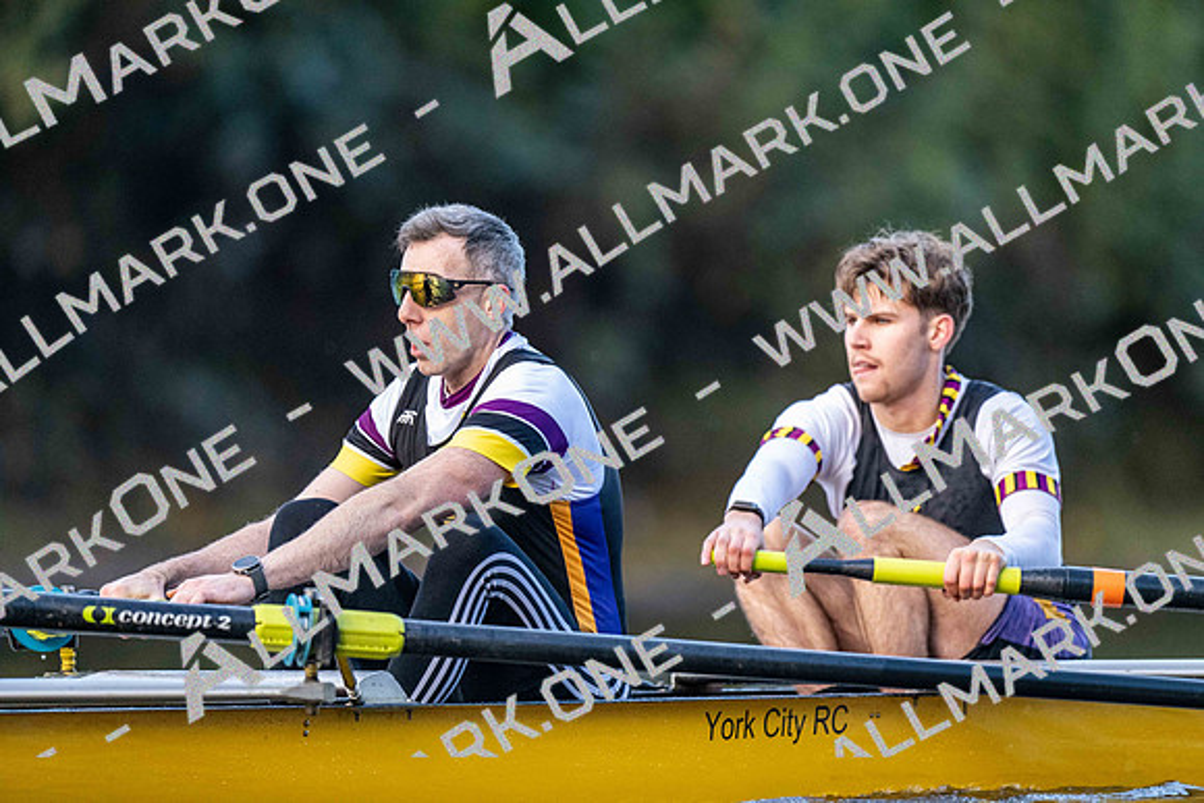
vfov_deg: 2.3
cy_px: 402
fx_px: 20070
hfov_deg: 3.4
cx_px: 602
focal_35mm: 600
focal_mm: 600
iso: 4000
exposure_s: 1/2500
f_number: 4
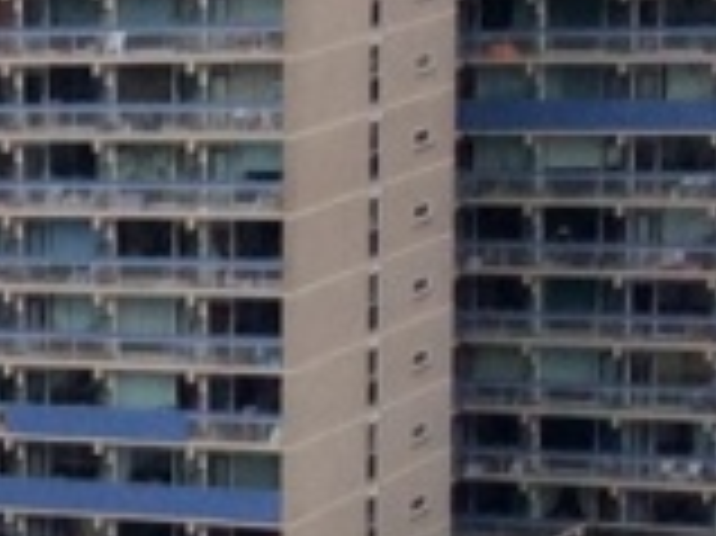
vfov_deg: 6.9
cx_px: -1504
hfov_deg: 7.9
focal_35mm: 213
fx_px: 4402
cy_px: 651
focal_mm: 3.3
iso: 32
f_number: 2.4
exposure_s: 1/461
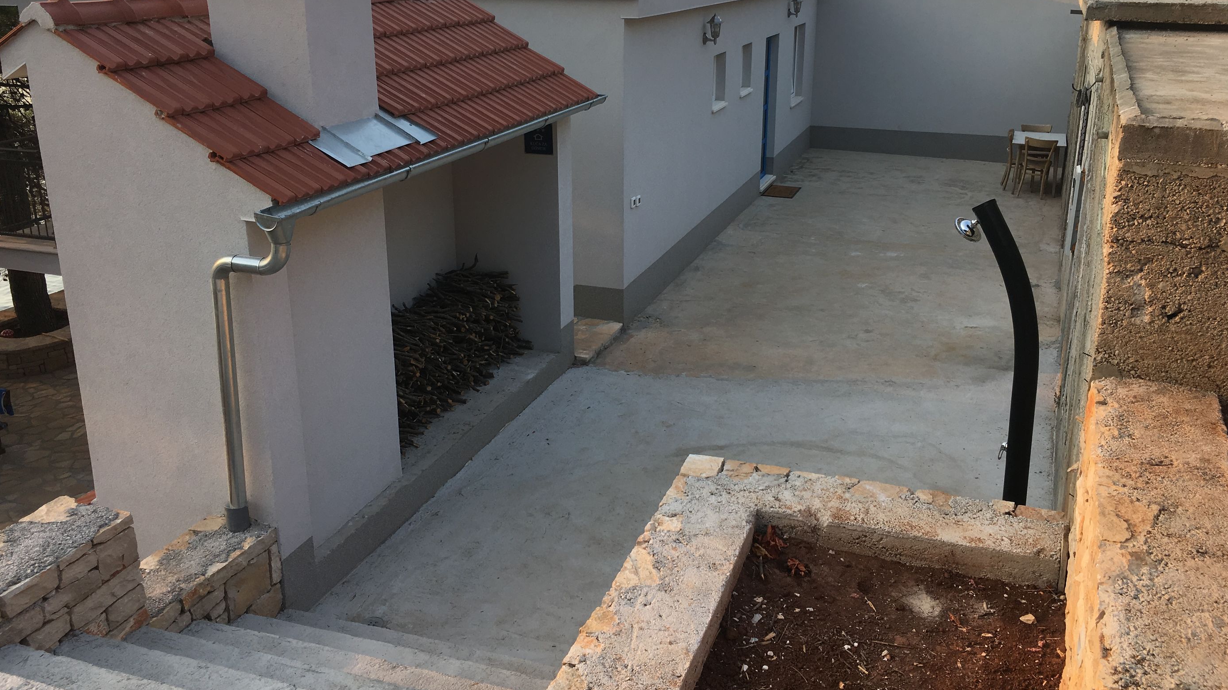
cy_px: 292
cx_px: 621
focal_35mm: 32
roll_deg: +0.7
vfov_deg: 36.6
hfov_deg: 61.0
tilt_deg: -17.3
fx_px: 1042
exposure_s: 1/284
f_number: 2.2
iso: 25
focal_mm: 4.15
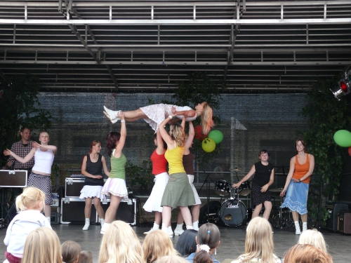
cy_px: 132
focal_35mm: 53
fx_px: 537
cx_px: 176
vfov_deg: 27.5
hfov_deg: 36.2
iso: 200
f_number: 3.2
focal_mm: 11.3
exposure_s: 1/250
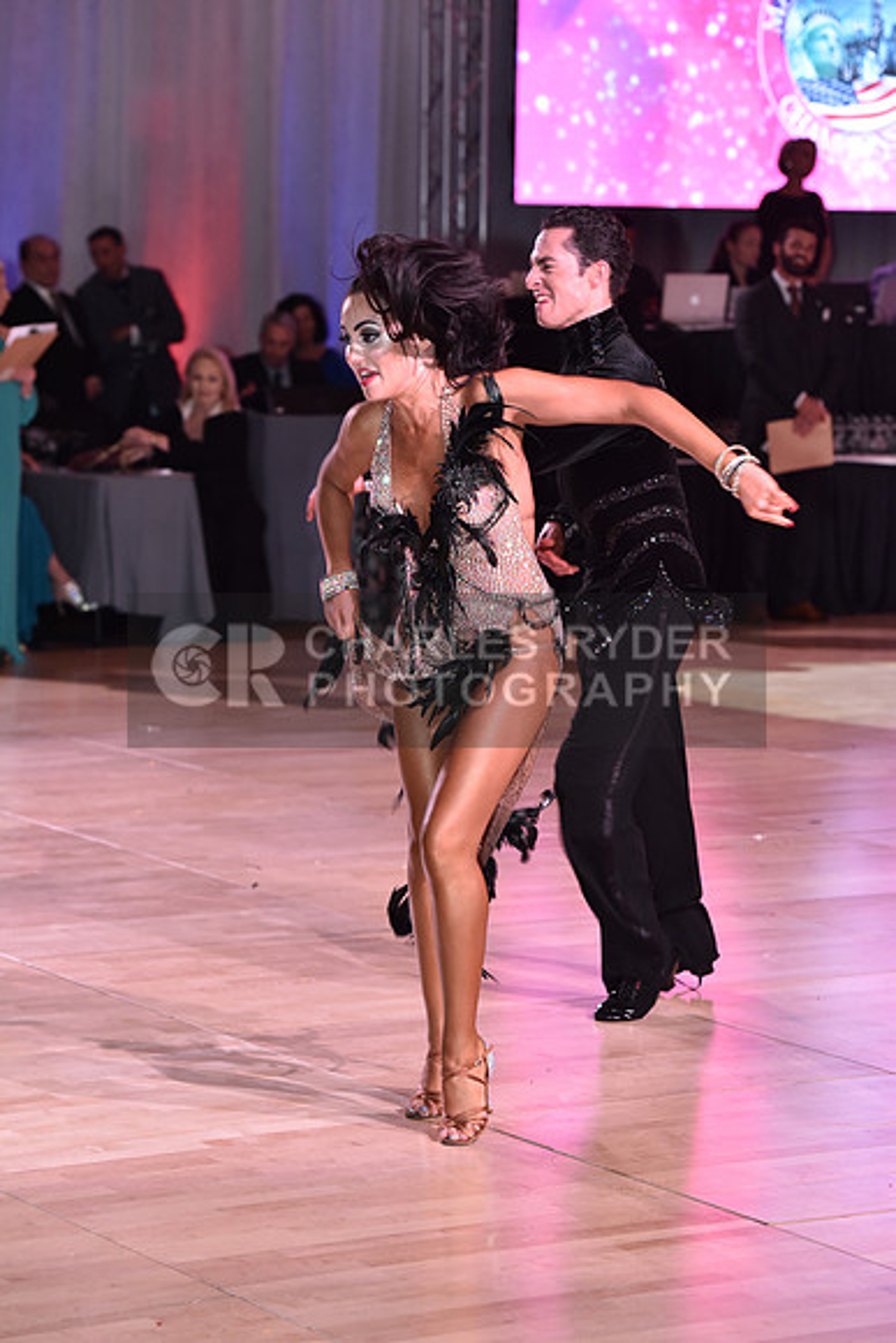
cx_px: 448
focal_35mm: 112
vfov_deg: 18.3
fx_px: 4179
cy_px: 672
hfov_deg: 12.2
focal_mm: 112
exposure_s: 1/250
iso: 1600
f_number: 5
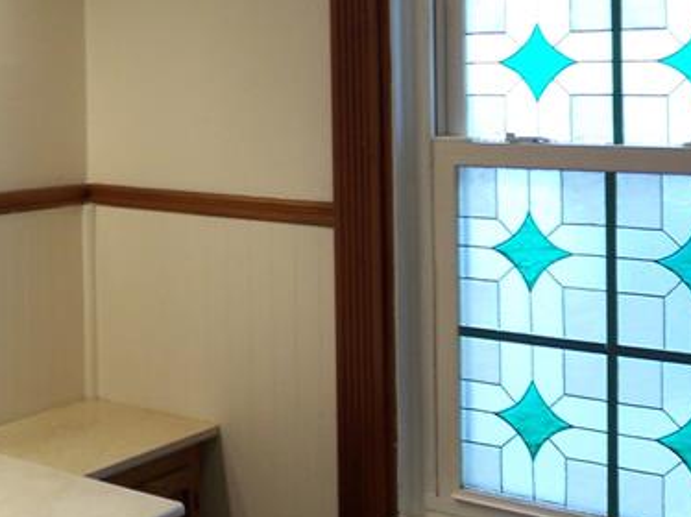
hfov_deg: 29.0
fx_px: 1257
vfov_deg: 22.7
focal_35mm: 63
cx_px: 22
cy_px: 54
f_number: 2.8
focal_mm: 3.8
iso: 50
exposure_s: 1/30
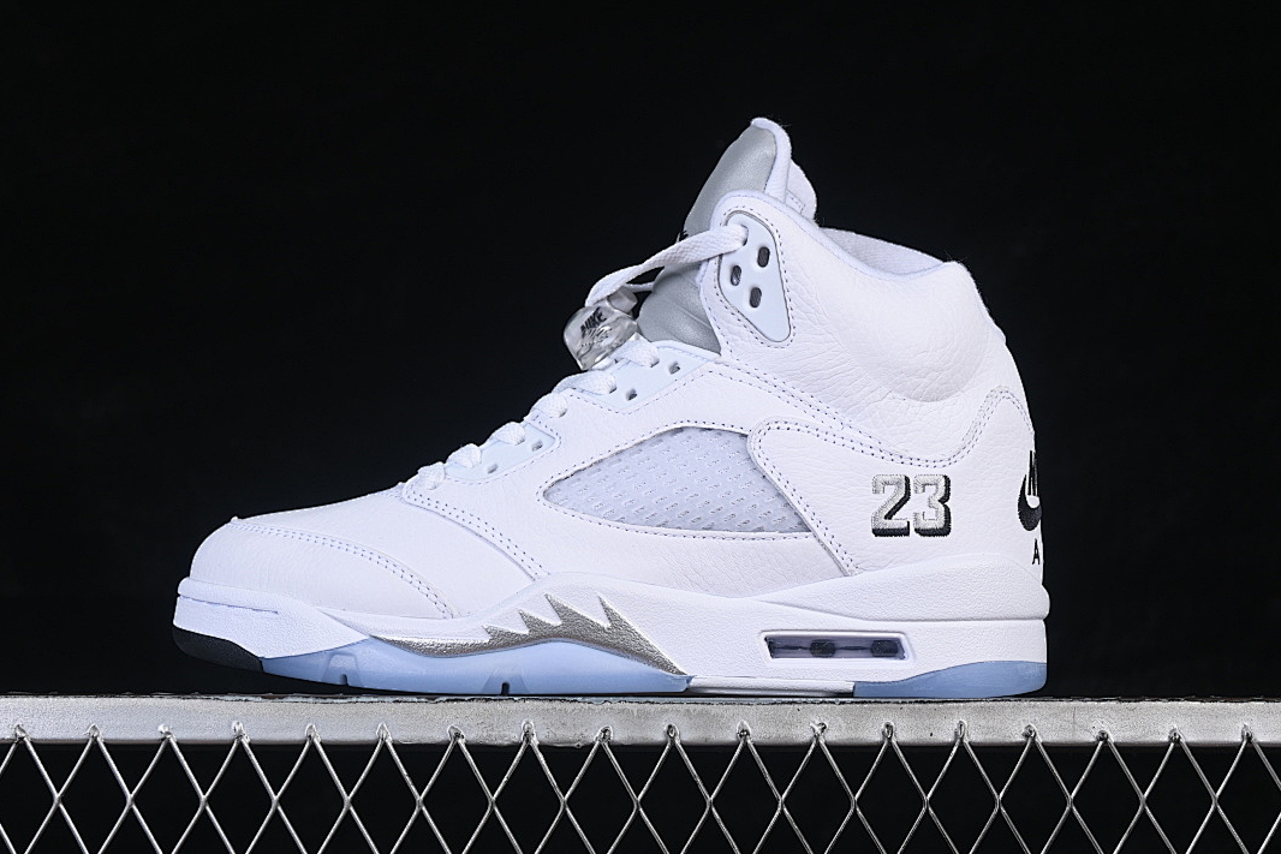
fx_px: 2705
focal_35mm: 76
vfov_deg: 18.0
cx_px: 633
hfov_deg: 26.6
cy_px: 428
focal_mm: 50
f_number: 8
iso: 160
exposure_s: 1/80
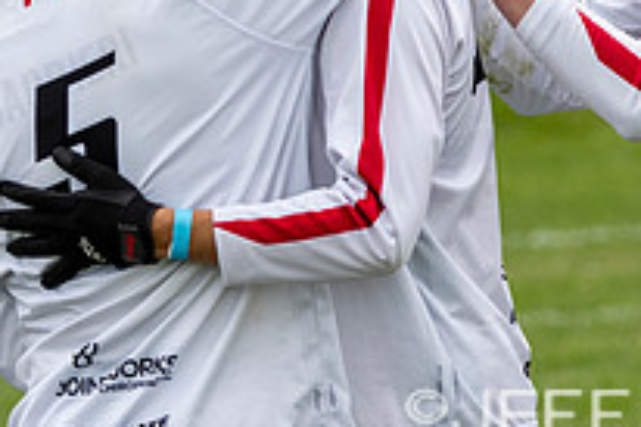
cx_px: 199
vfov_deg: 3.3
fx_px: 7365
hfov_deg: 5.0
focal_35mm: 414
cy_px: -61
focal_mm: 98
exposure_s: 1/1250
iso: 100
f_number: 2.8
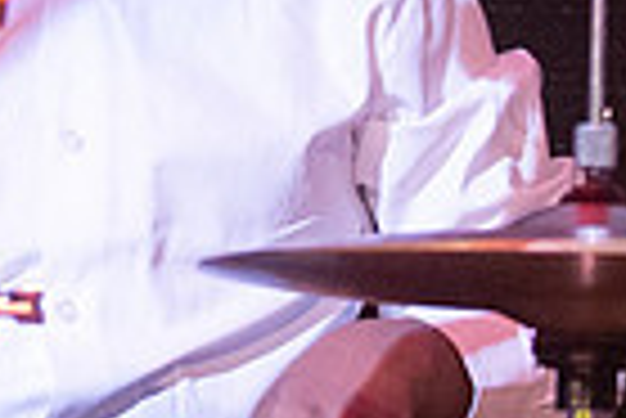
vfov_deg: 2.8
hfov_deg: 4.2
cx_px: -181
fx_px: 8512
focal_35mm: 489
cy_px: -214
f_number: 3.2
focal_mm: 70
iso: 3200
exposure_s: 1/200
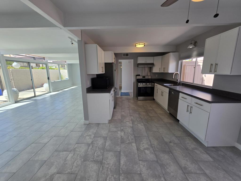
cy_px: 90
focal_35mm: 13
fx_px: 91
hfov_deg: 106.2
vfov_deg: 89.9
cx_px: 120
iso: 40
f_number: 1.9
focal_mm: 2.2
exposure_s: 1/380
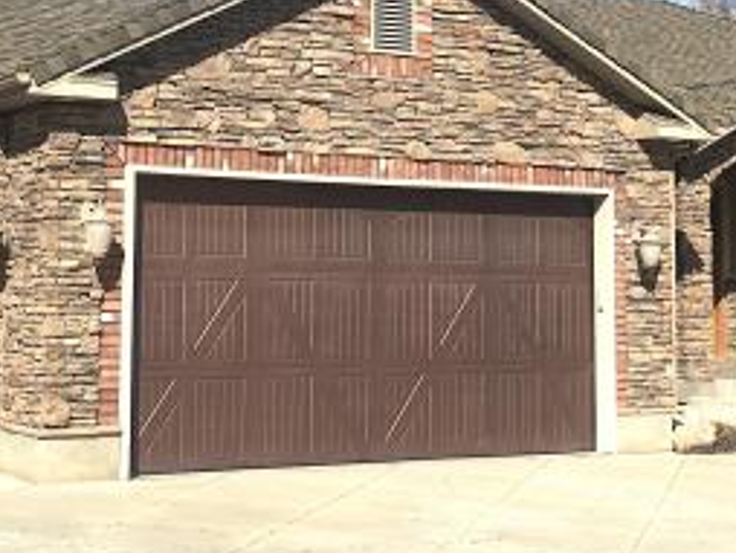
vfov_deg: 20.1
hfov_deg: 26.6
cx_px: 293
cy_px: 174
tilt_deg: +6.3
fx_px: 1554
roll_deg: -0.2
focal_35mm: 73
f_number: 2.2
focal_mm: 4.15
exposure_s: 1/2331
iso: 25
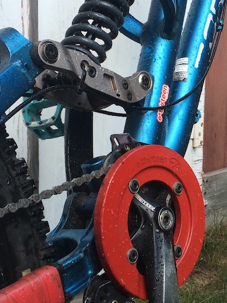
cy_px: 107
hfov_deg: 23.3
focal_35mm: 61
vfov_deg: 31.5
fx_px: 534
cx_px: 207
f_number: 2.2
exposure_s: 1/204
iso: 32
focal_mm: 4.15
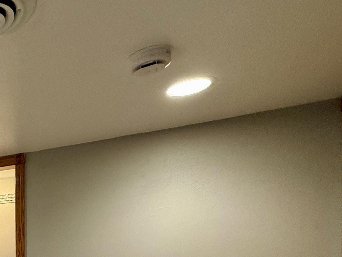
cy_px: 260
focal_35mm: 36
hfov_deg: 38.3
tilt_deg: -0.2
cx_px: -67
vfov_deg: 35.6
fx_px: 356
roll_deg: +0.8
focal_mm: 2.22
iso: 250
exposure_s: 1/60
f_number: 2.2
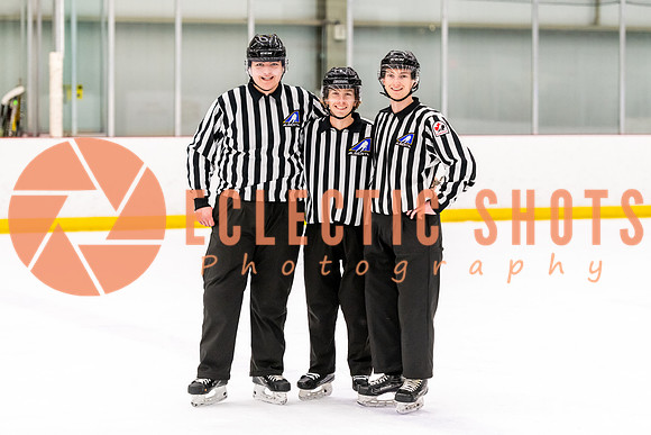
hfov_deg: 16.4
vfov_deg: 11.0
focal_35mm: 125
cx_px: 348
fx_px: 2257
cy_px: 218
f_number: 2.8
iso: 3200
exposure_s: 1/800
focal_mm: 116
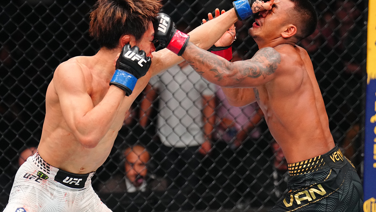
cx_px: 189
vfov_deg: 9.7
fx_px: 1246
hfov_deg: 17.2
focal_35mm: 125
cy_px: 99
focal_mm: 118
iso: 4000
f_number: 2.8
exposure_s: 1/1600
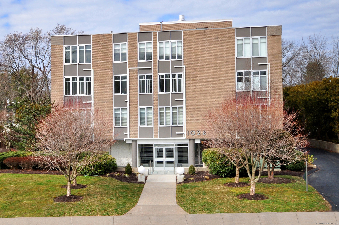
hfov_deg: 62.0
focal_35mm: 30
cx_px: 170
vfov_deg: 43.5
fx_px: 282
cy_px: 112
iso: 200
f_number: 8
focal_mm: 20
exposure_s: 1/400
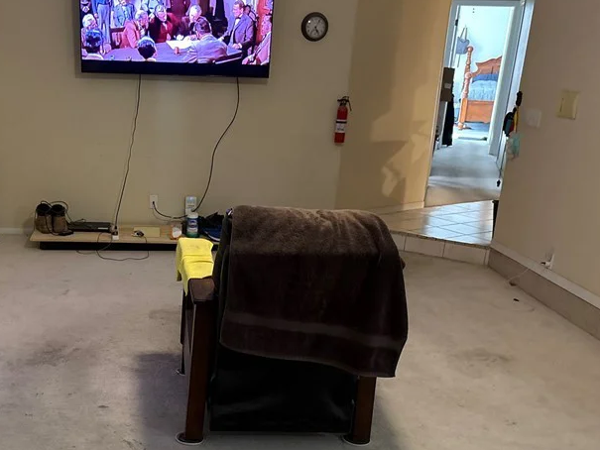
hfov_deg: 42.3
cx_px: 194
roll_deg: -2.3
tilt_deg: -19.8
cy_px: 320
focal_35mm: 44
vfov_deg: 32.4
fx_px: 763
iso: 500
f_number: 1.6
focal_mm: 5.96
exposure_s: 1/30
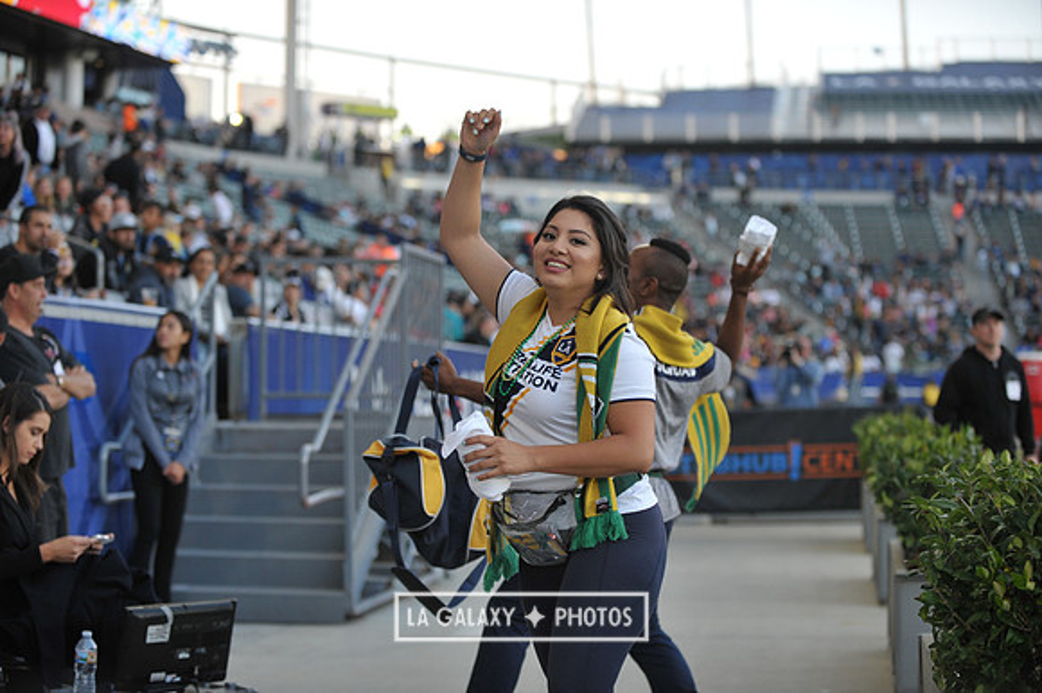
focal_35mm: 78
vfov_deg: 17.5
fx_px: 2256
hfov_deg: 26.0
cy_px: 346
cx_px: 521
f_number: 2.8
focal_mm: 78
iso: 800
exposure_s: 1/640
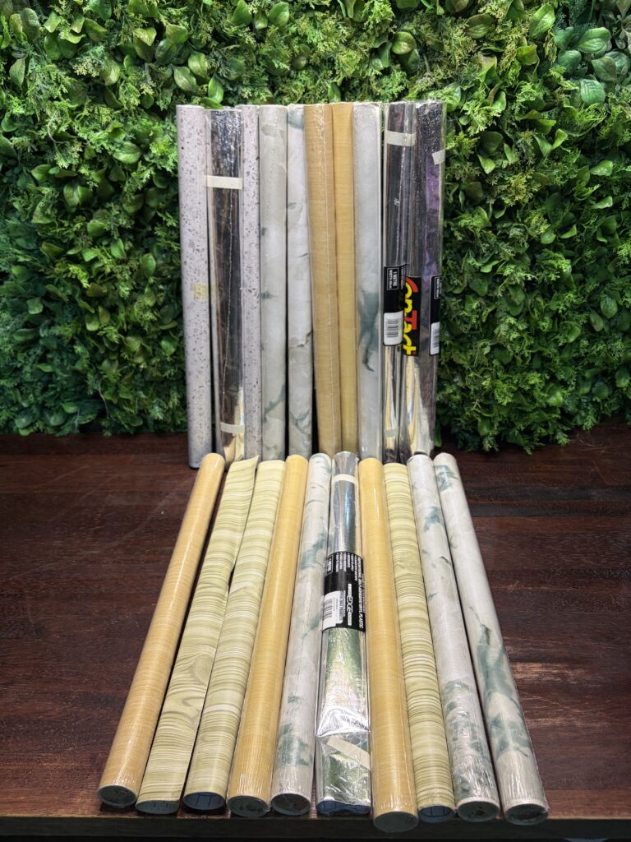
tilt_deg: -30.6
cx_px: 316
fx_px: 632
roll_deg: +1.5
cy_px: 421
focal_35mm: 26
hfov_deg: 53.1
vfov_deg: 67.3
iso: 80
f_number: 1.6
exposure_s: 1/100
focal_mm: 5.96
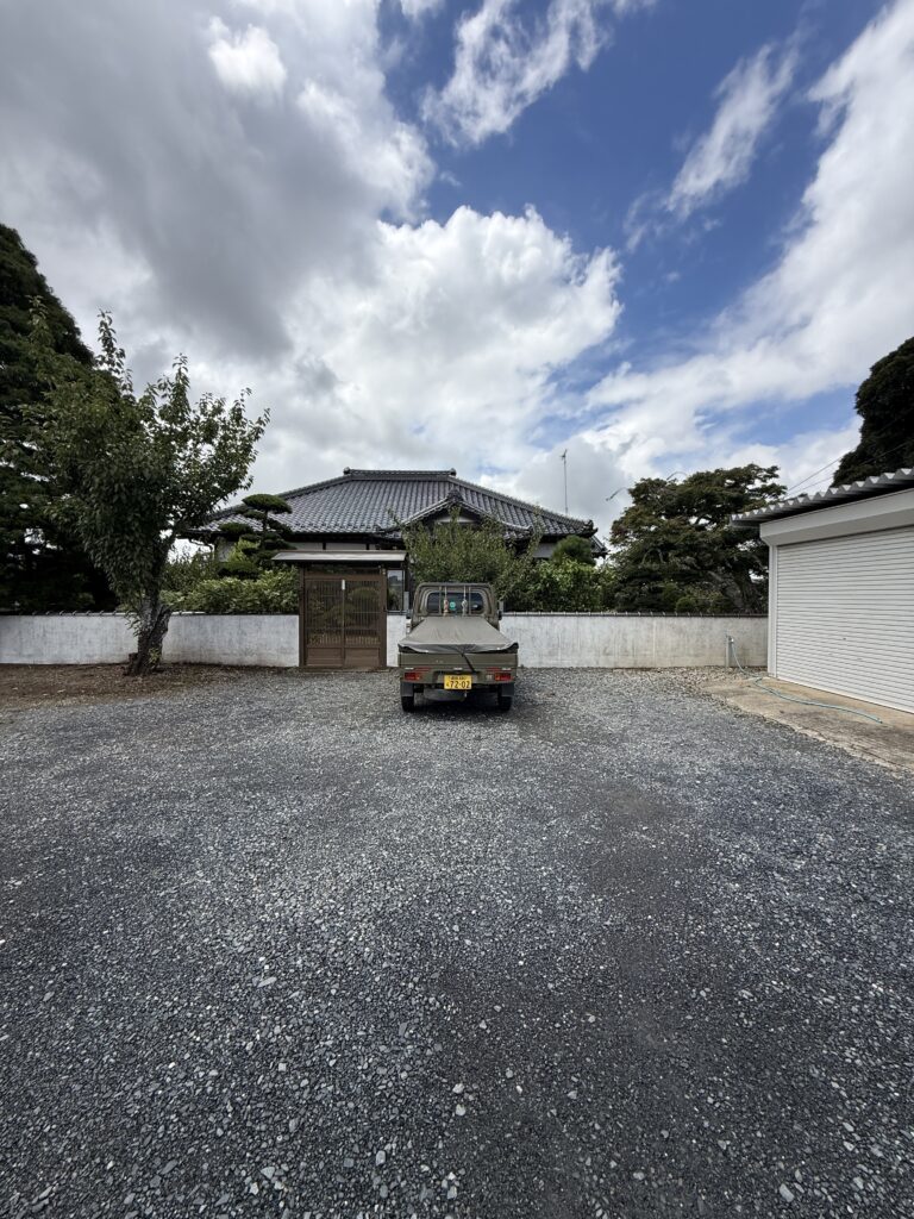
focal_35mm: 14
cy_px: 610
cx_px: 457
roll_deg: -0.6
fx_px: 493
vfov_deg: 102.1
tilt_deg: +2.5
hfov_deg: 85.7
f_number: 2.2
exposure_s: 1/2841
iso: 50
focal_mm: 2.22
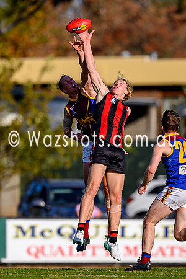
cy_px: 138
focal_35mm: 1055
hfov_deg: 1.3
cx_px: 91
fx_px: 8178
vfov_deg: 2.0
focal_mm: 500
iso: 125
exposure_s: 1/2500
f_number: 4
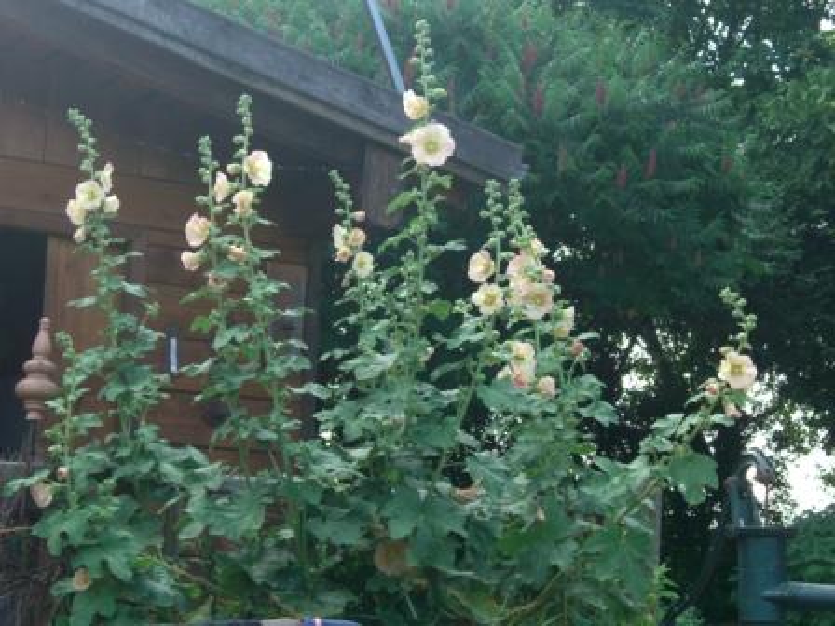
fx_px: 1881
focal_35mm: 78
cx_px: 418
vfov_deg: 18.9
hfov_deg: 25.0
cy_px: 313
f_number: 4.3
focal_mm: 16.3
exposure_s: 1/100
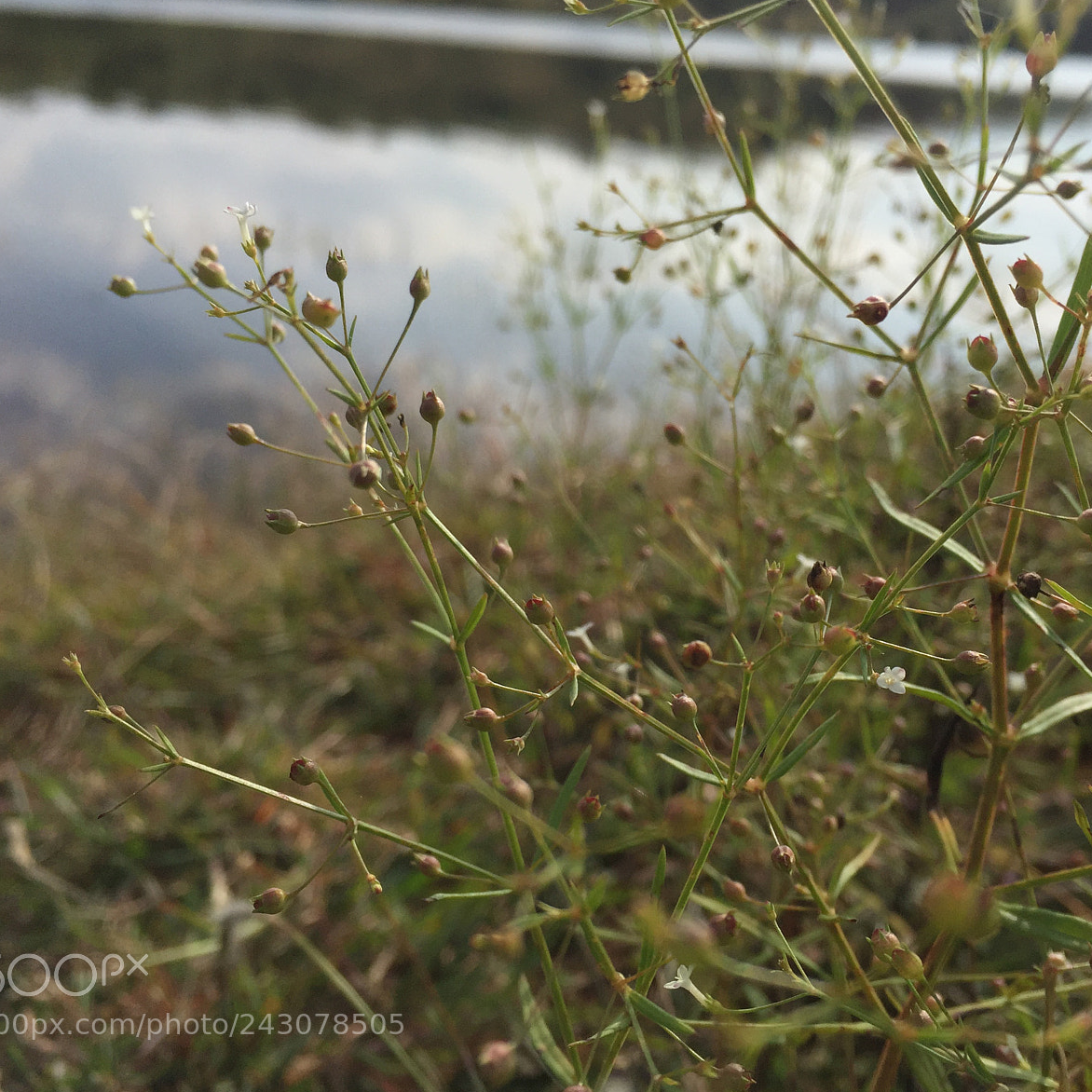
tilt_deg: -20.7
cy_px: 539
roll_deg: -5.9
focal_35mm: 35
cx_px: 662
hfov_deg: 46.9
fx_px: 1249
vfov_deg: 47.2
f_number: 2.2
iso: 32
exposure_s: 1/3597
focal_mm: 4.15
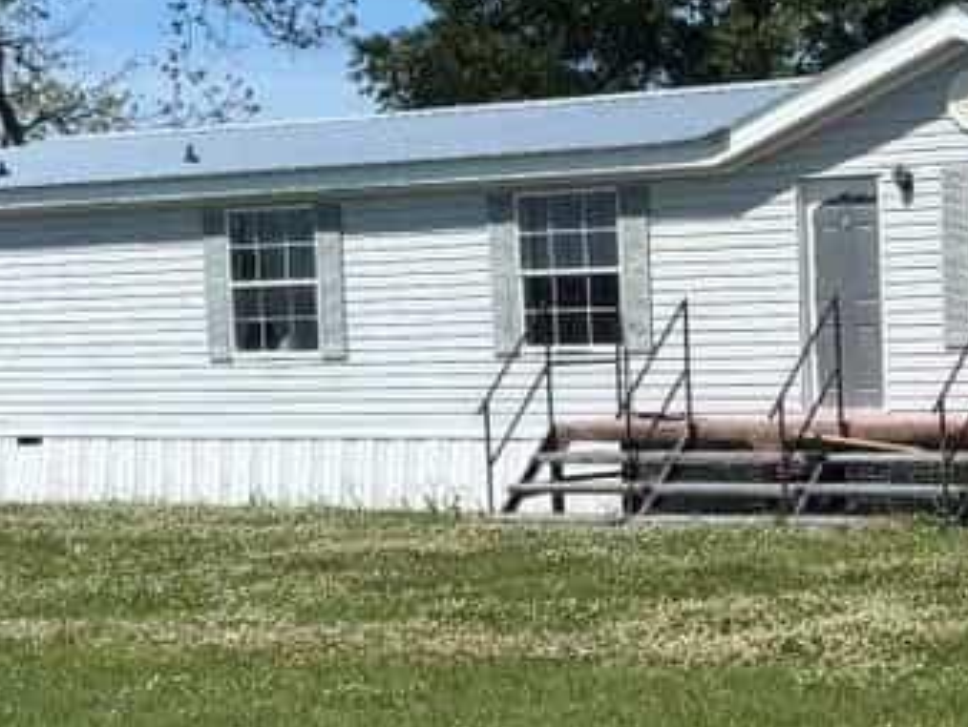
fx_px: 2938
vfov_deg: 14.0
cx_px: 898
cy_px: 575
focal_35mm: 105
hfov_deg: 18.4
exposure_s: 1/4255
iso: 50
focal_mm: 6
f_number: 1.6
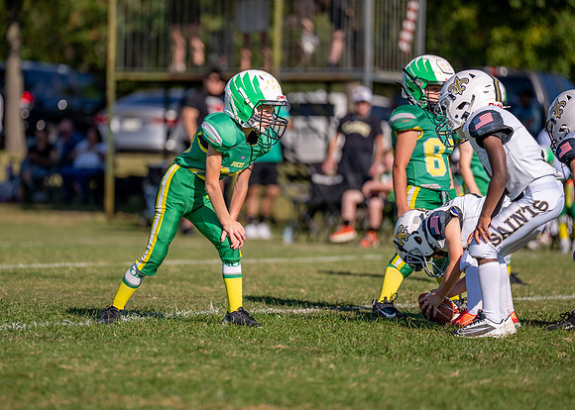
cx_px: 216
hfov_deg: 8.2
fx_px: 4010
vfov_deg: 5.9
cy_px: 182
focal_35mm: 246
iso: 250
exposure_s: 1/8000
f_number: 2.8
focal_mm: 200
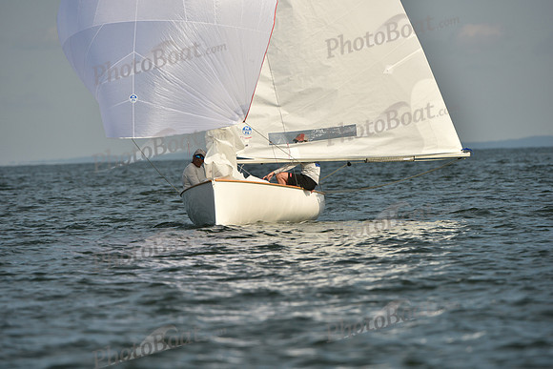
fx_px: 6146
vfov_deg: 3.4
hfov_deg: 5.2
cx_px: 276
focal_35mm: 400
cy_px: 184
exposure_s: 1/1600
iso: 250
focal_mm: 400
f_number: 7.1
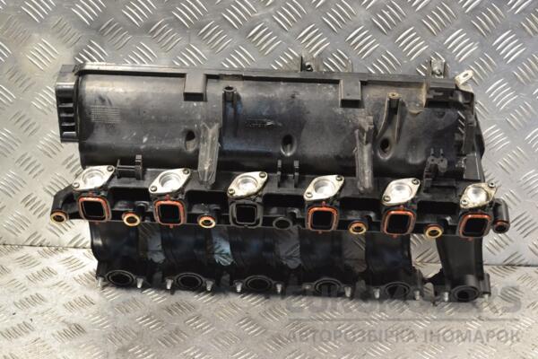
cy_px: 180
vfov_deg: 22.6
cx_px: 269
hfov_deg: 33.4
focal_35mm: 60
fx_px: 897
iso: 3200
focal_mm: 40
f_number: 7.1
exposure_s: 1/200
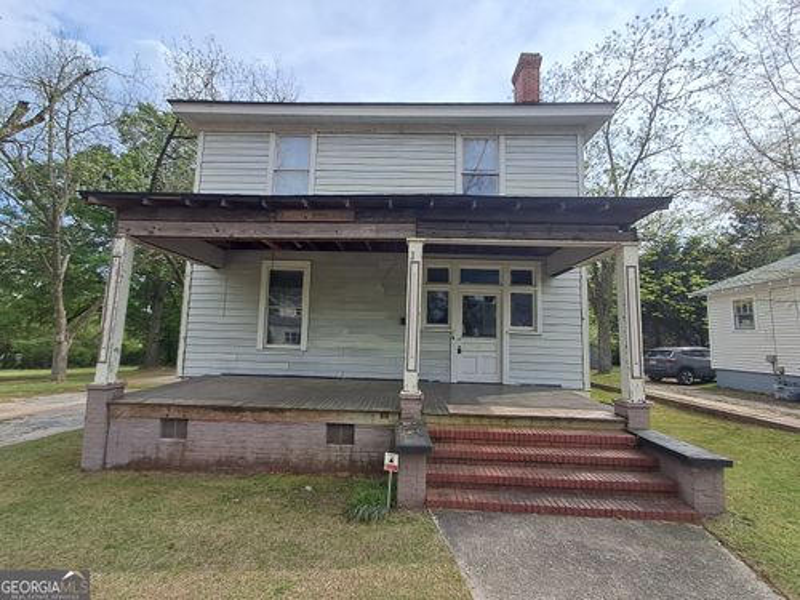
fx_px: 370
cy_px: 300
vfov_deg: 78.1
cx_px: 400
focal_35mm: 16
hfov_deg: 94.5
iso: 40
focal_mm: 1.64
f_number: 2.2
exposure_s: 1/1490
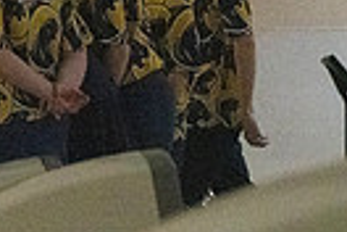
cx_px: -184
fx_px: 2959
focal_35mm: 307
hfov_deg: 6.6
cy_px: 78
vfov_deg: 4.5
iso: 10000
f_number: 4.5
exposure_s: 1/1250
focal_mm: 70
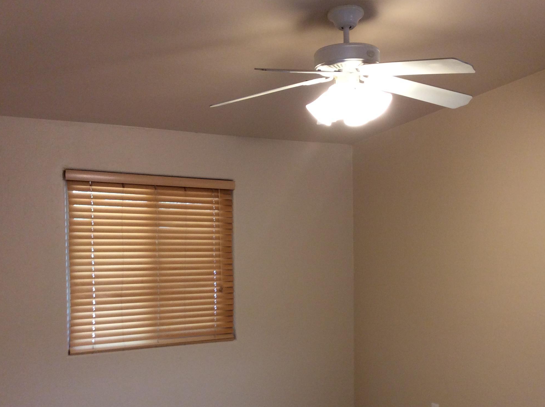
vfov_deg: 34.0
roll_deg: +2.1
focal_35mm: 42
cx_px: 303
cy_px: 262
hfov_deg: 44.8
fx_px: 660
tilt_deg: -1.9
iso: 64
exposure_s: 1/24
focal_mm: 3.3
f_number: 2.4
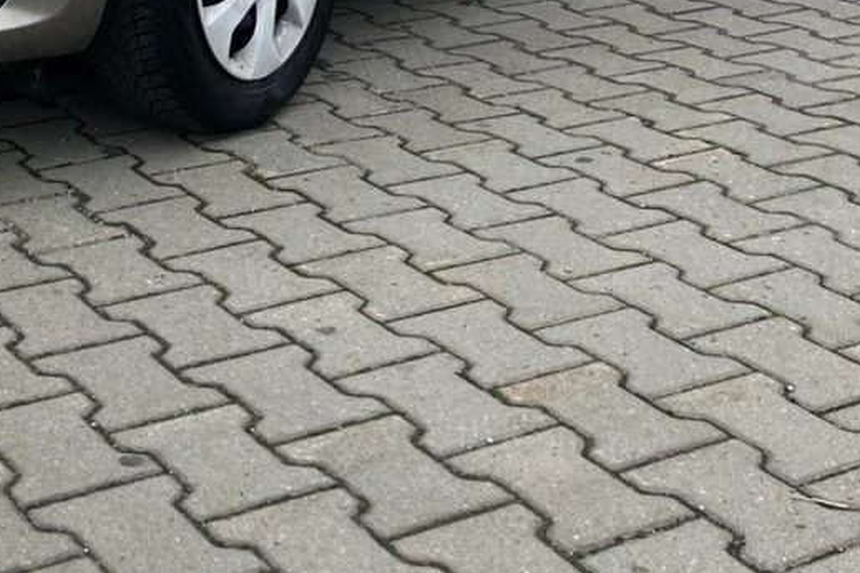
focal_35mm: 75
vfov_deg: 16.2
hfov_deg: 26.3
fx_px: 1791
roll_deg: -0.2
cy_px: -345
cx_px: 128
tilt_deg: -3.1
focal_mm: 3.99
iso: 32
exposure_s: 1/408
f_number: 1.8
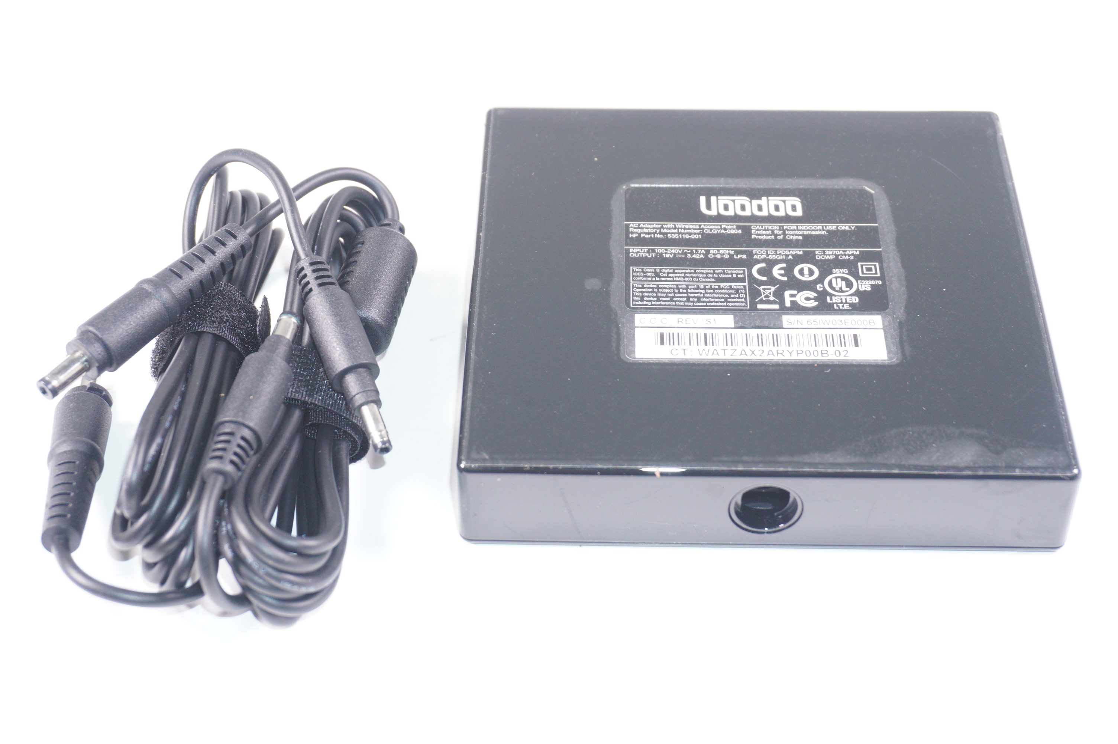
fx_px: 1769
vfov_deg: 23.7
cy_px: 372
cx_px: 559
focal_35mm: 57
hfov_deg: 35.1
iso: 640
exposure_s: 1/125
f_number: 6.3
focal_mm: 38
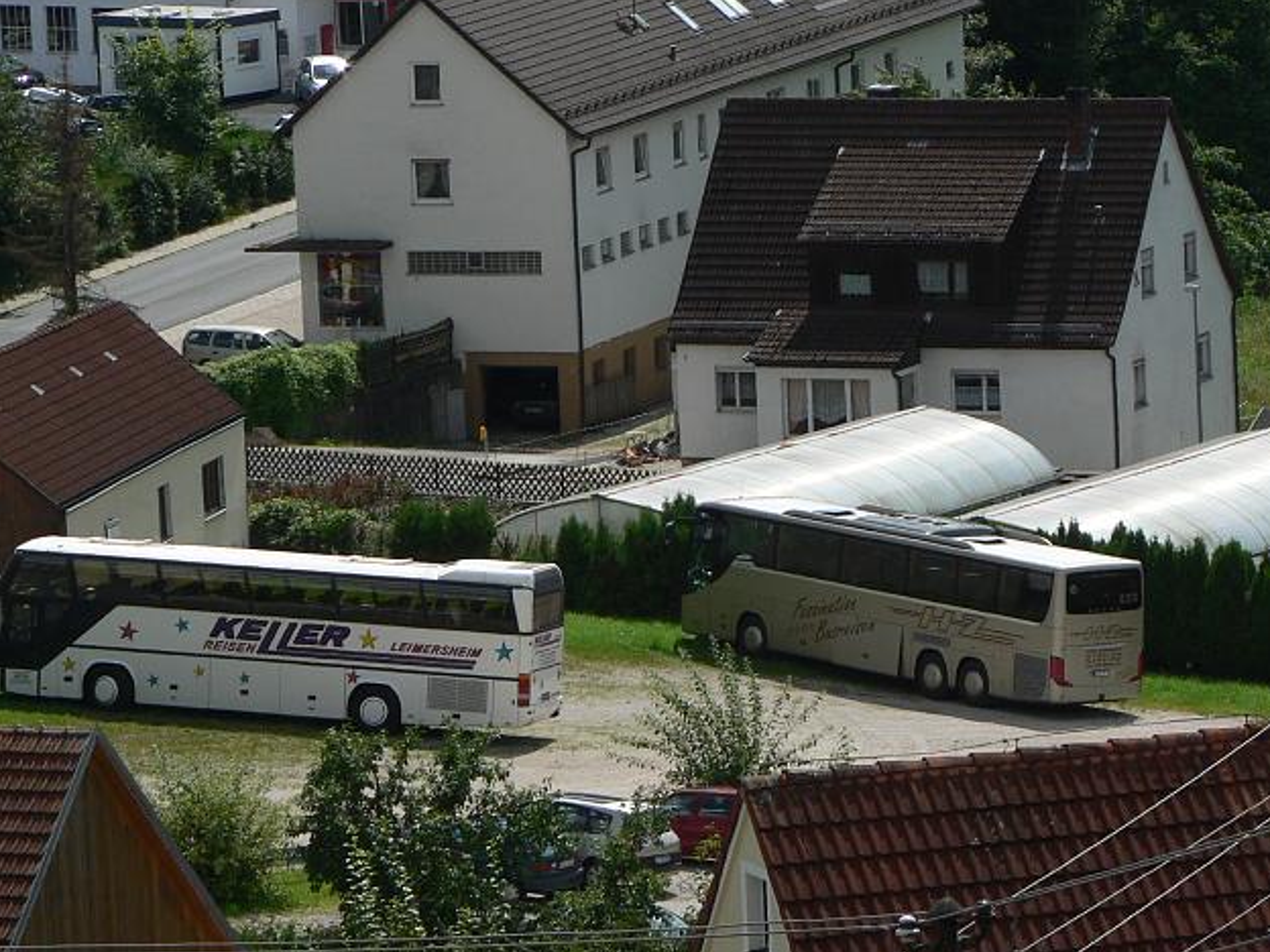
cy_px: 570
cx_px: 584
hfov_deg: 7.8
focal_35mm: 254
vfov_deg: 5.9
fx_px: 9319
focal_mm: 32.9
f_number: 4.5
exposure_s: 1/800
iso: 80
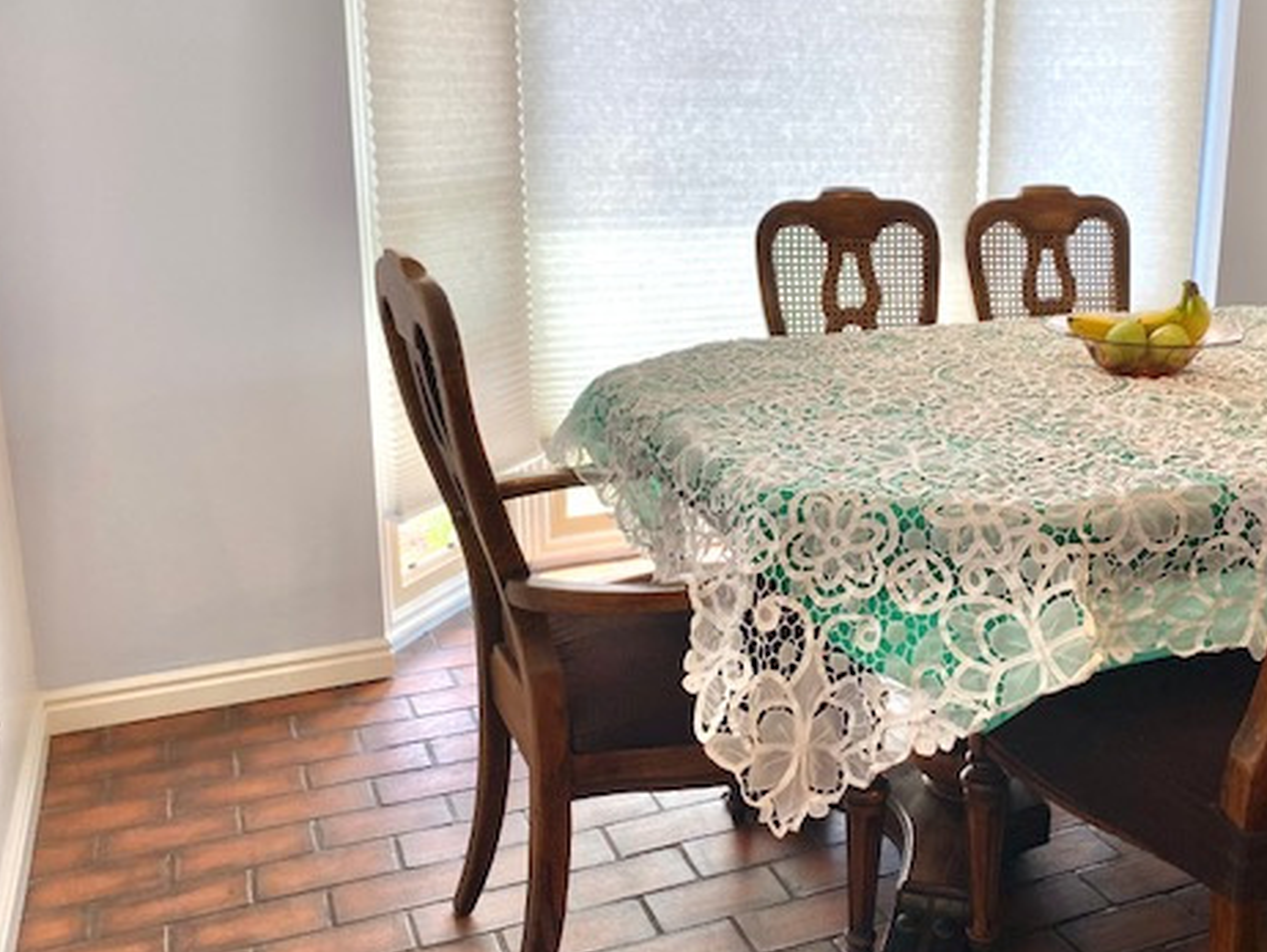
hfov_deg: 50.7
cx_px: 814
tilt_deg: -14.1
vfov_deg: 39.6
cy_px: 412
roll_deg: -0.8
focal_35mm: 36
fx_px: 1318
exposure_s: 1/121
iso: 40
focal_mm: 4.25
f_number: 1.8
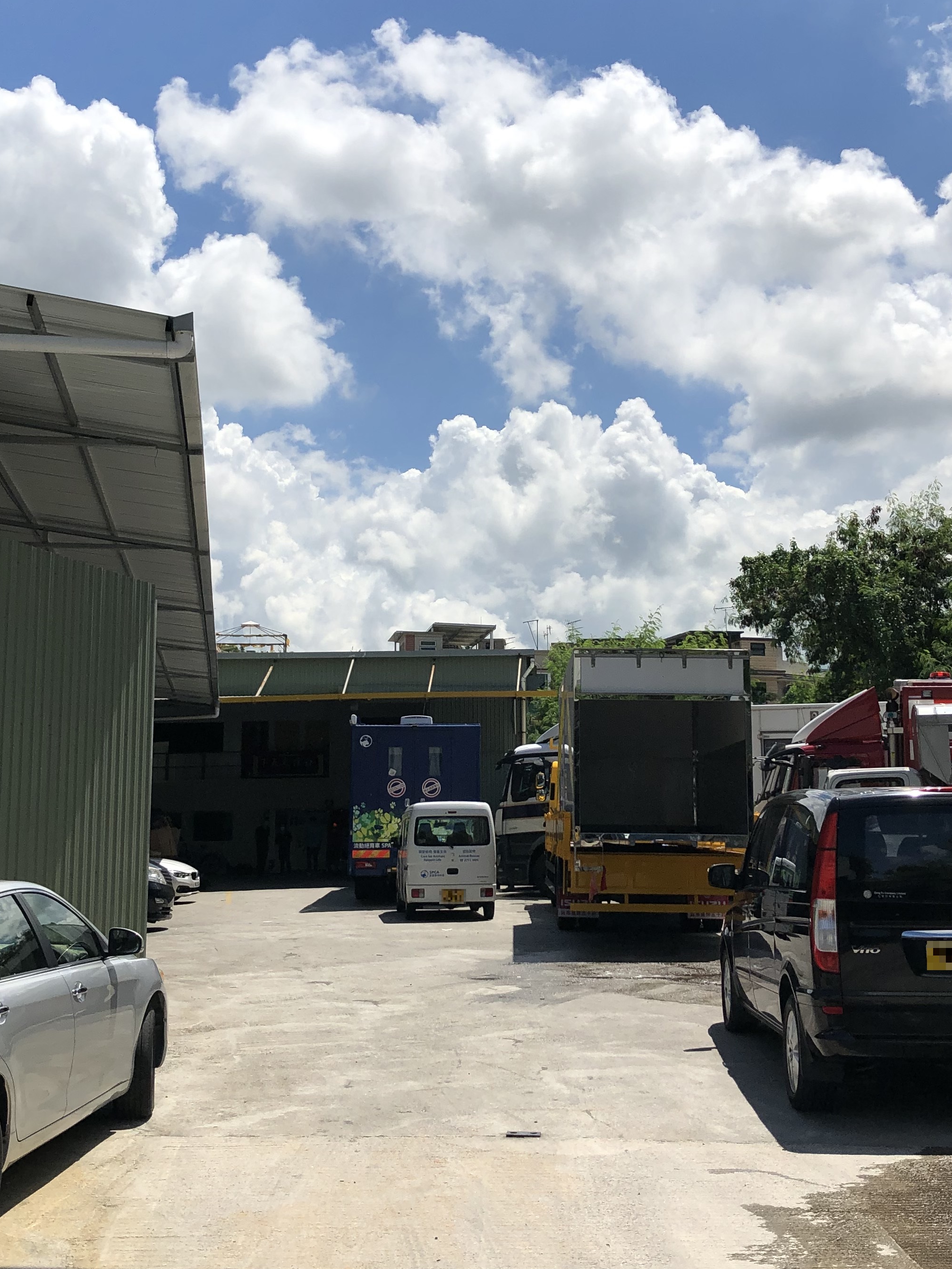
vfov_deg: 44.8
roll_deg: +0.3
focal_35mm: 42
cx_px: 505
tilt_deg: +8.9
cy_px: 584
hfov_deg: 34.3
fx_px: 1540
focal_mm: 3.99
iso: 25
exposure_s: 1/4878
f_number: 1.8
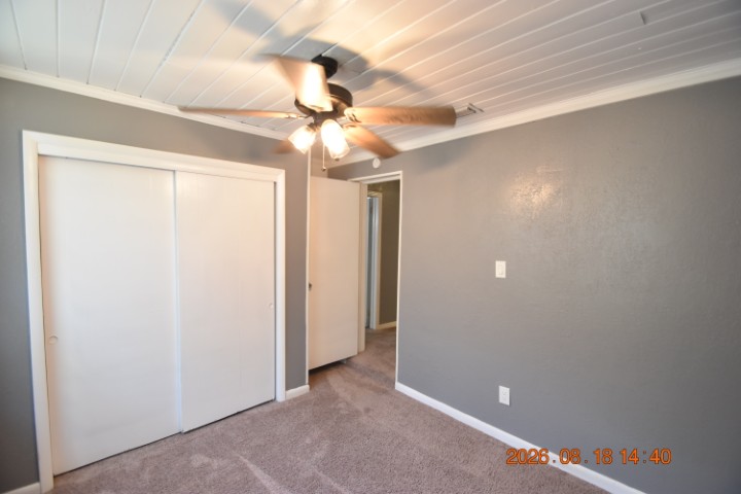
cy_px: 247
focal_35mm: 15
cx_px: 370
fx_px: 309
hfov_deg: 100.4
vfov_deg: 77.3
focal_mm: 10
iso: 800
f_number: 4
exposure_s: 1/60
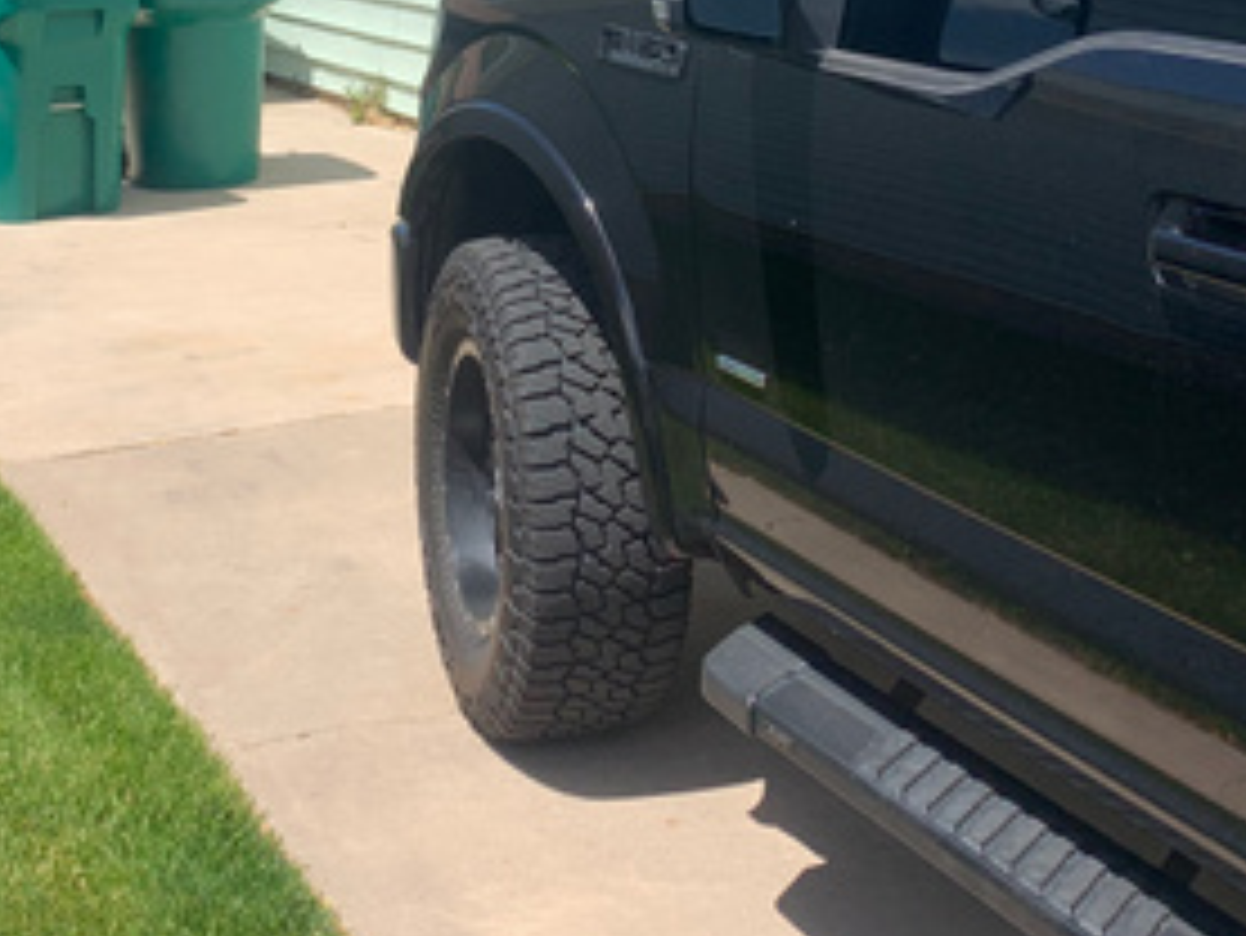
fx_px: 2161
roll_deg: -0.1
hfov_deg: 32.1
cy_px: -40
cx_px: 490
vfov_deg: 23.2
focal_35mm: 60
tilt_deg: -1.8
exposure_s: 1/2309
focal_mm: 4.25
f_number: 1.8
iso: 25
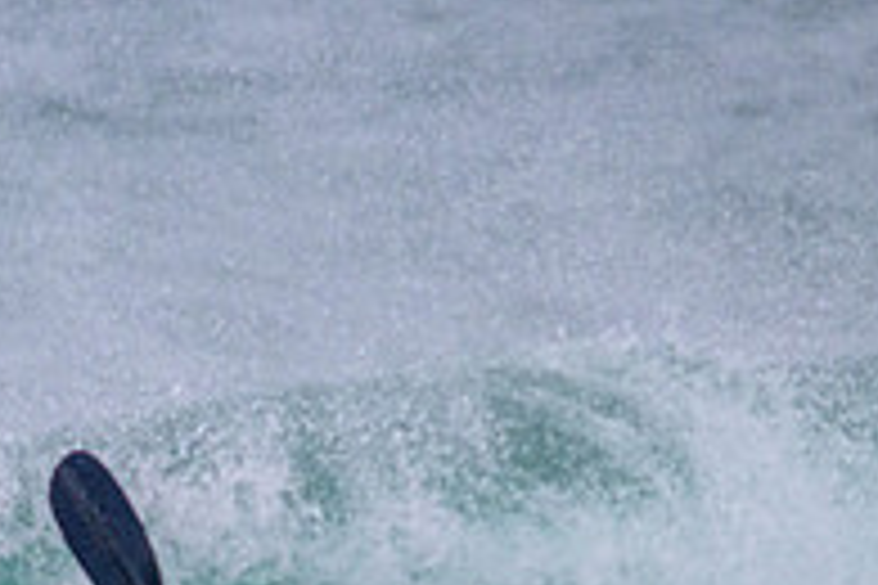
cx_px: -93
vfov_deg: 0.4
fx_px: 77477
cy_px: 672
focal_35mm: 3177
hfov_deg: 0.6
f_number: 11
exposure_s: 1/2000
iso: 1250
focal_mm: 800
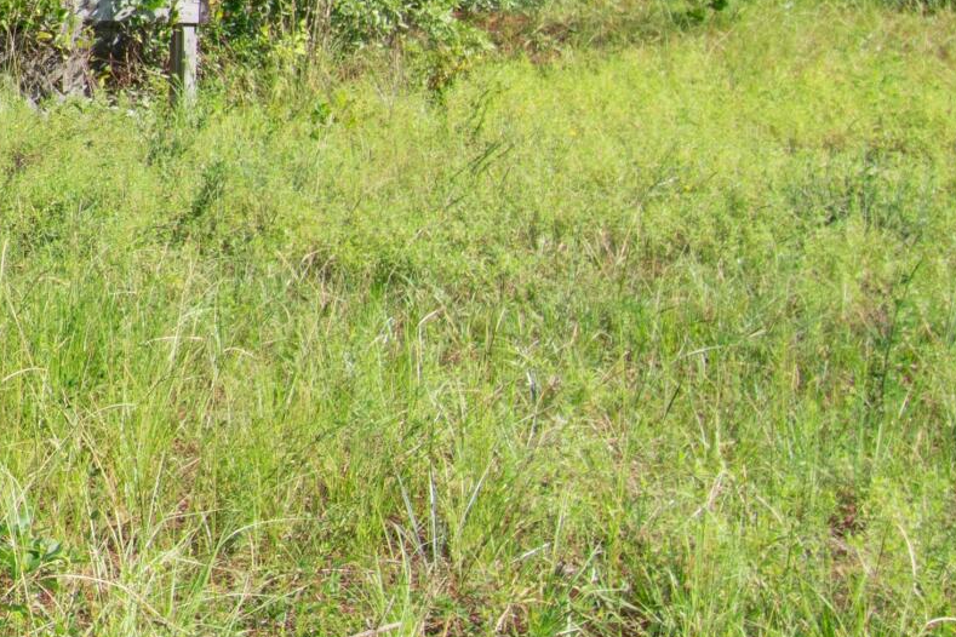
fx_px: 3027
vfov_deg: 11.7
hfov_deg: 15.3
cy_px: -153
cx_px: -818
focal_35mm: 114
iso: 100
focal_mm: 20
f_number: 8
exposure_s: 1/250
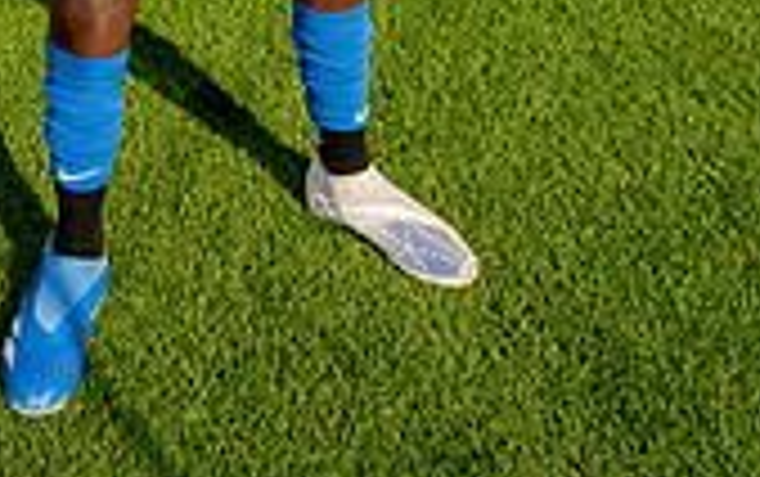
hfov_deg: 31.1
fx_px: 1348
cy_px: -522
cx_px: 211
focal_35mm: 65
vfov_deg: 15.4
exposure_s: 1/125
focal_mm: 24
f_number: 7.1
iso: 50
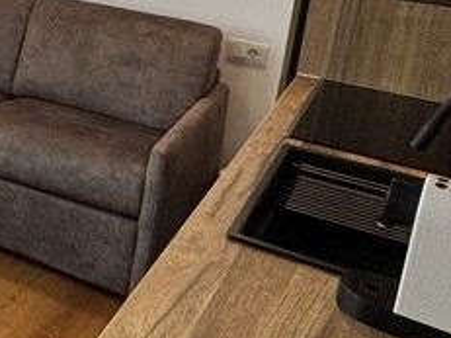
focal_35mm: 62
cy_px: -18
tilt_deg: -12.9
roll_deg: -1.4
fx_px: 807
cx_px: -267
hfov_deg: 23.3
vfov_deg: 22.5
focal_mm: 2.22
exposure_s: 1/100
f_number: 2.2
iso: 80
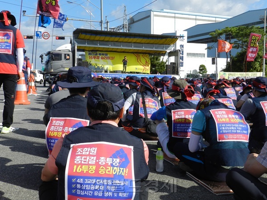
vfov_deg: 37.7
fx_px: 293
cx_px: 134
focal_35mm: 38
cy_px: 100
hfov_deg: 49.0
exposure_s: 1/1000
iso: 160
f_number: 4.5
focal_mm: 6.7
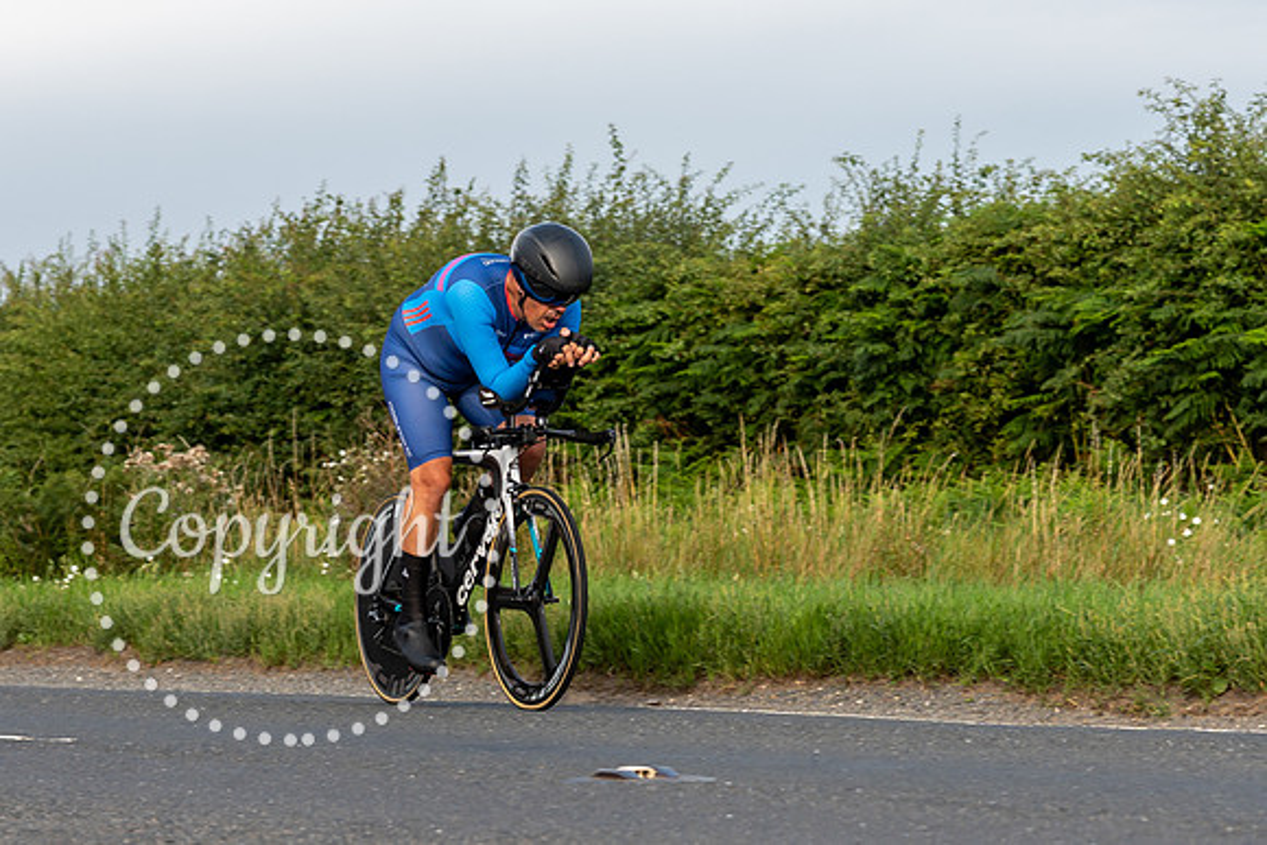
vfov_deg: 9.6
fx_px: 5052
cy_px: 459
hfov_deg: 14.3
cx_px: 543
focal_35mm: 144
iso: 160
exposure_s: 1/640
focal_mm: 71
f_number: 4.5
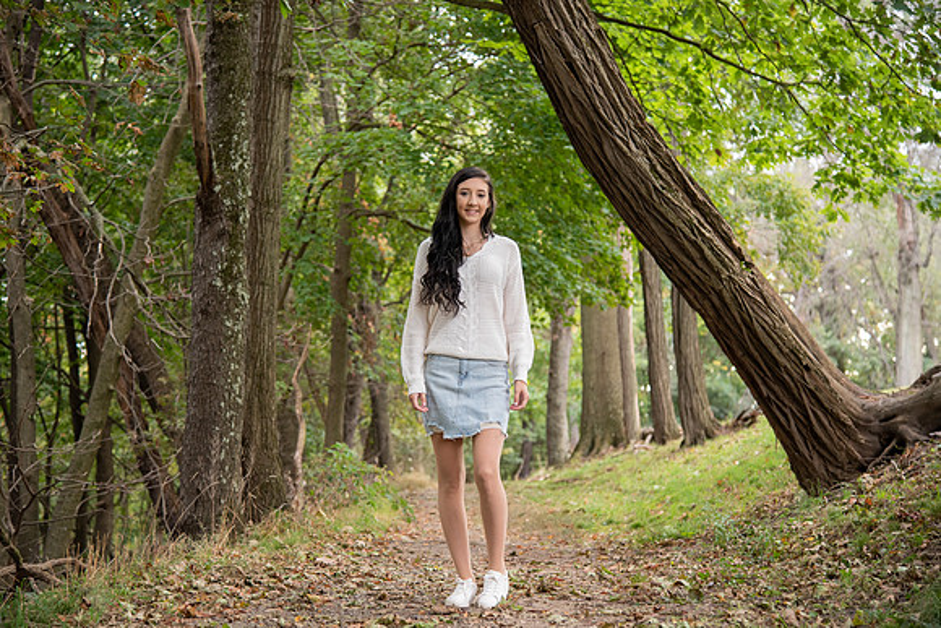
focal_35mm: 73
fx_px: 1915
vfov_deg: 18.6
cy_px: 306
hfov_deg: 27.6
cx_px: 458
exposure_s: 1/200
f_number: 4
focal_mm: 70
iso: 800
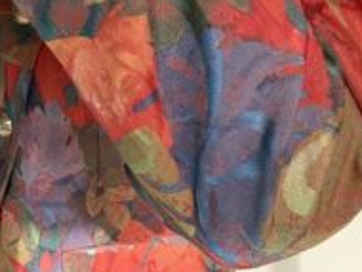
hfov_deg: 30.1
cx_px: 82
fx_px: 660
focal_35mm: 63
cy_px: 101
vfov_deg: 23.3
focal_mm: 2.69
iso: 40
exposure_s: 1/231
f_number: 1.9
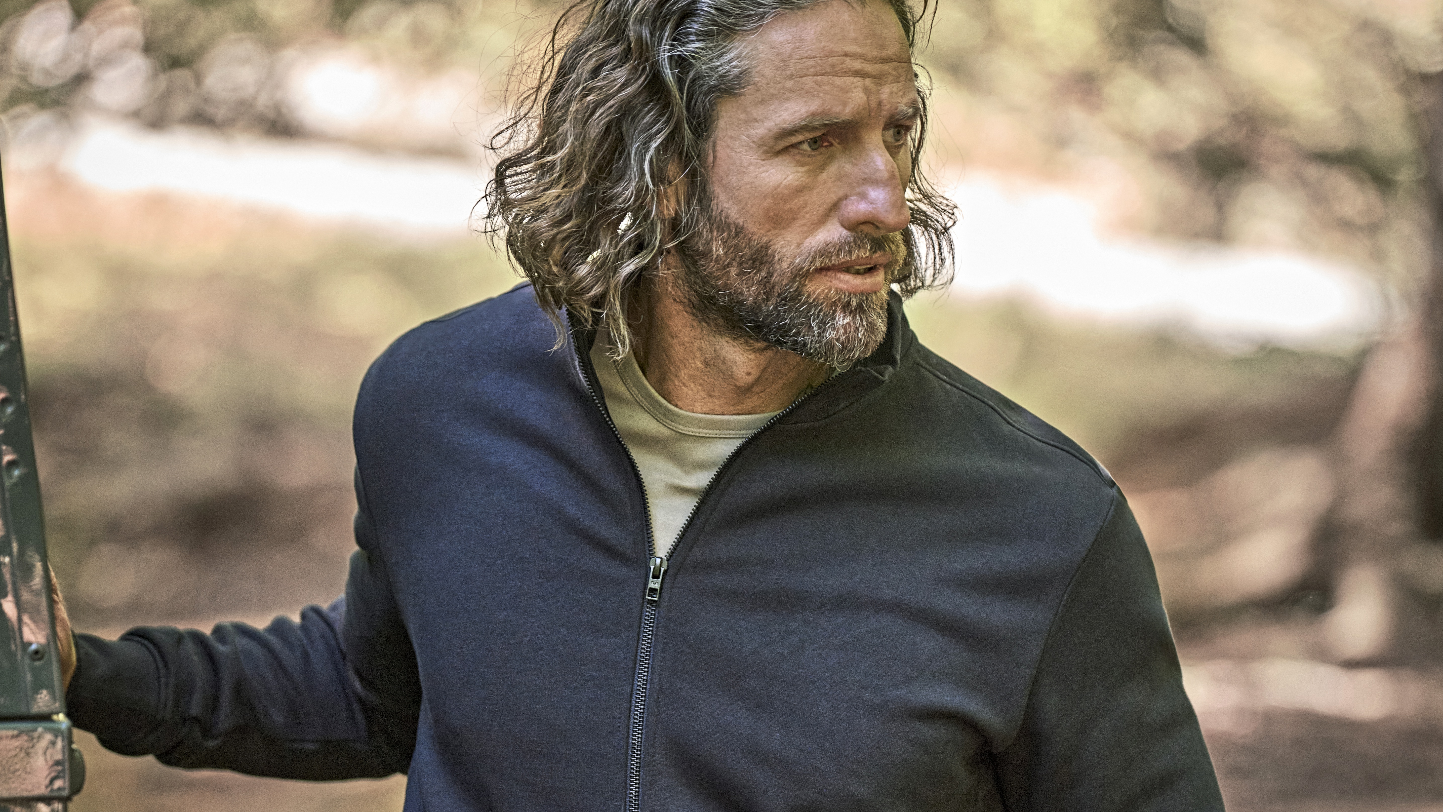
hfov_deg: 10.1
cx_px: 724
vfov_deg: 5.7
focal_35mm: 213
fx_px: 8150
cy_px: 769
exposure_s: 1/800
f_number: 2.8
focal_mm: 135
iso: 2000
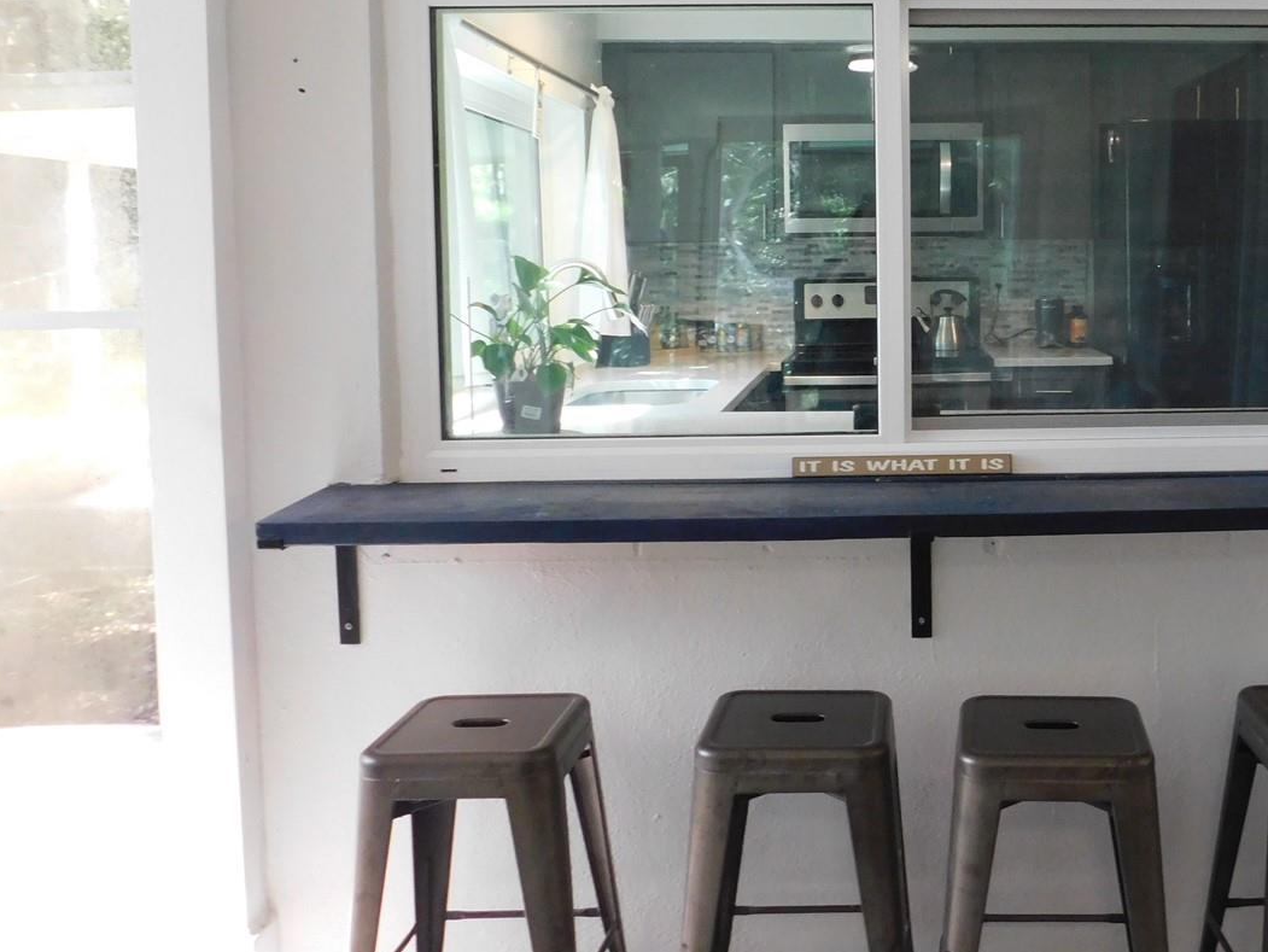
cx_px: 940
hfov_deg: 50.6
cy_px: 333
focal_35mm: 35
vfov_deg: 40.3
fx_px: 1283
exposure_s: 1/30
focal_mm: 4
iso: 320
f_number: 3
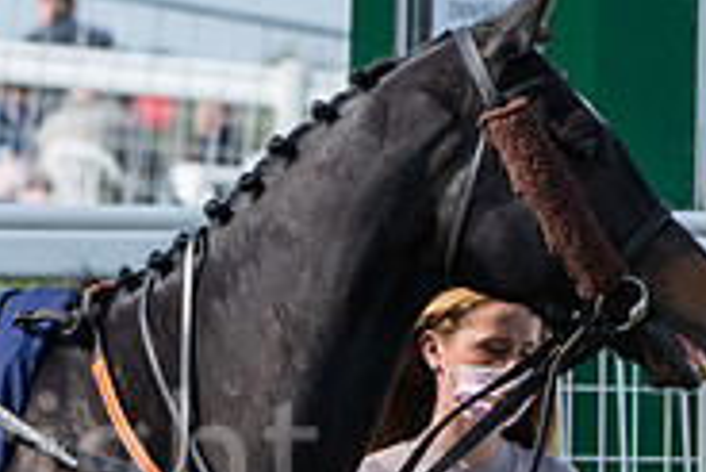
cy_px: 708
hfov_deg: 1.8
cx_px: 84
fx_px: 22236
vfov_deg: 1.2
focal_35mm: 1133
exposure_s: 1/1600
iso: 640
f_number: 6.3
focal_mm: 240
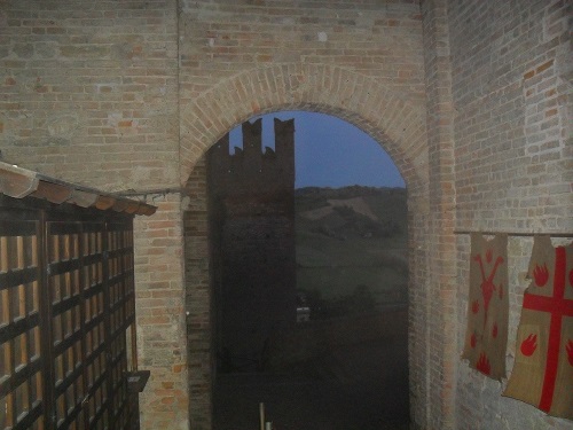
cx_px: 286
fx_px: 579
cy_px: 215
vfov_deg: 40.7
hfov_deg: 52.6
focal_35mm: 35
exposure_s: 1/45
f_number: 3.2
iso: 400
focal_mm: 6.3
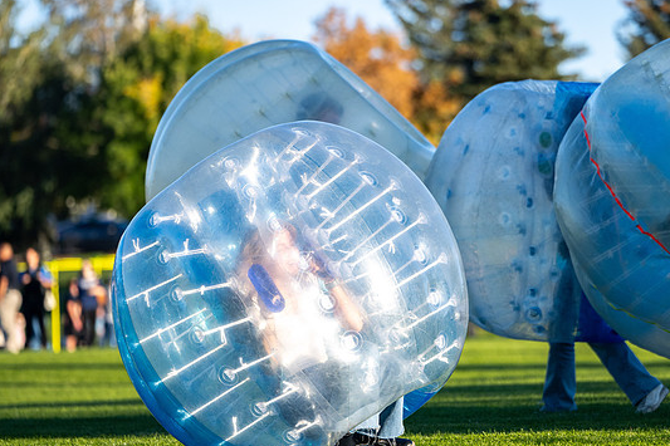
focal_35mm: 211
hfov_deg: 9.8
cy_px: 277
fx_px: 3926
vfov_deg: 6.5
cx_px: 408
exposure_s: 1/2500
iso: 500
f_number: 3.5
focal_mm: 165
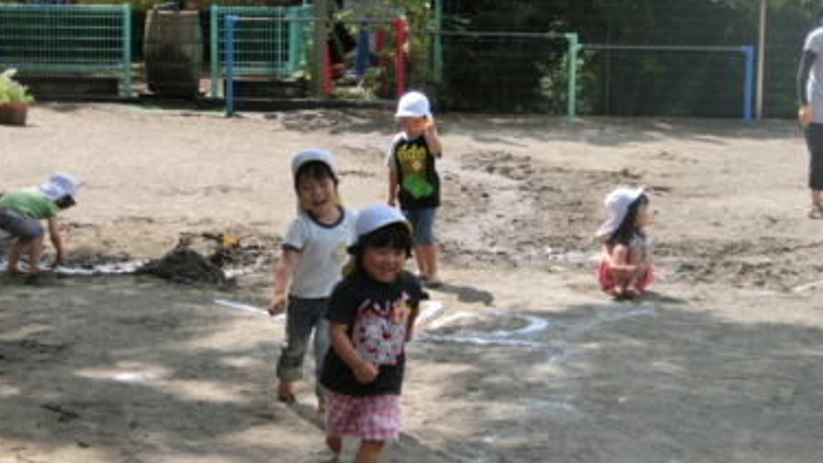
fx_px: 1724
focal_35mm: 79
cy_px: 215
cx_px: 391
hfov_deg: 26.8
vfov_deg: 15.3
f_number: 4.7
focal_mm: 12.1
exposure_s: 1/250
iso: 80
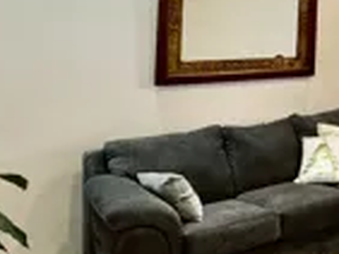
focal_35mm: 63
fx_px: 617
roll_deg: +0.1
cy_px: 17
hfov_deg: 24.4
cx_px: 499
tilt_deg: -0.2
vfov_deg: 22.6
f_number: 2.2
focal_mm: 2.22
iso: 160
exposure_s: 1/60
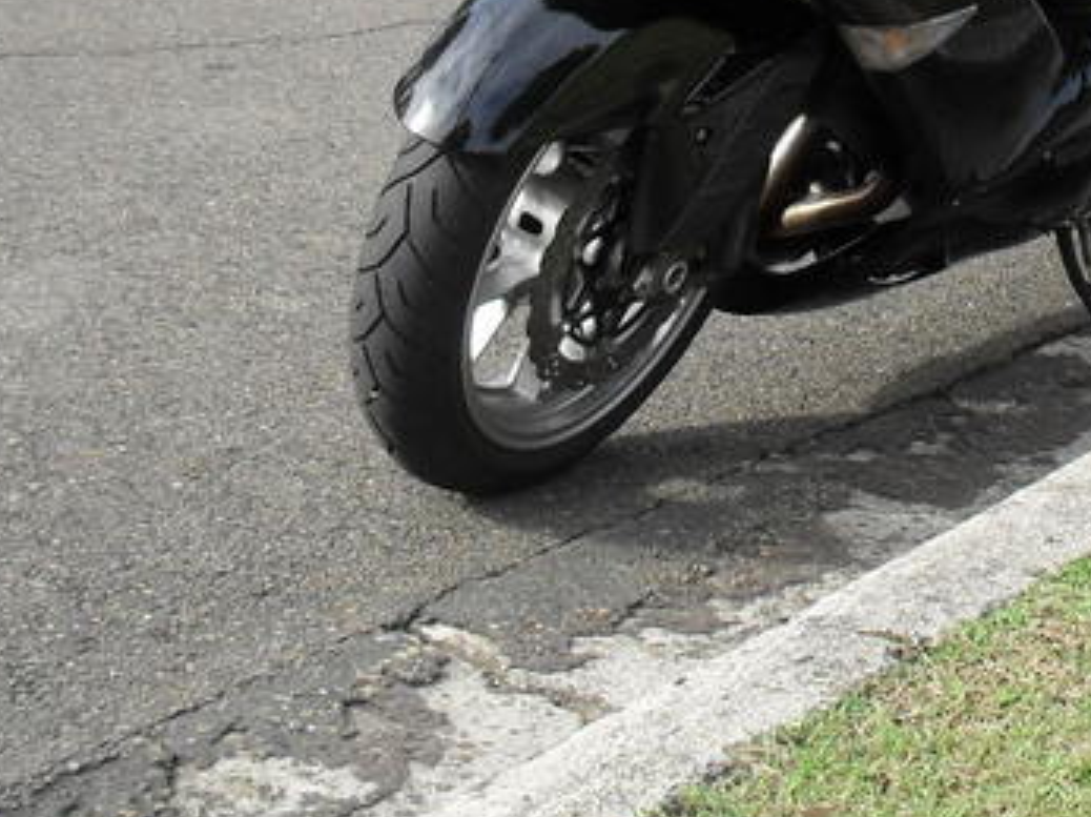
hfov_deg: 23.6
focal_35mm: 81
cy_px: -9
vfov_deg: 17.7
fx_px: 2551
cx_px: 962
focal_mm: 6.3
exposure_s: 1/350
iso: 100
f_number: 3.2
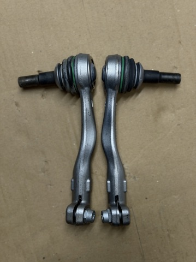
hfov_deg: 30.2
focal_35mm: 48
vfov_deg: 39.7
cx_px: 98
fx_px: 363
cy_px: 131
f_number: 1.78
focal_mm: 6.76
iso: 400
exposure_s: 1/33
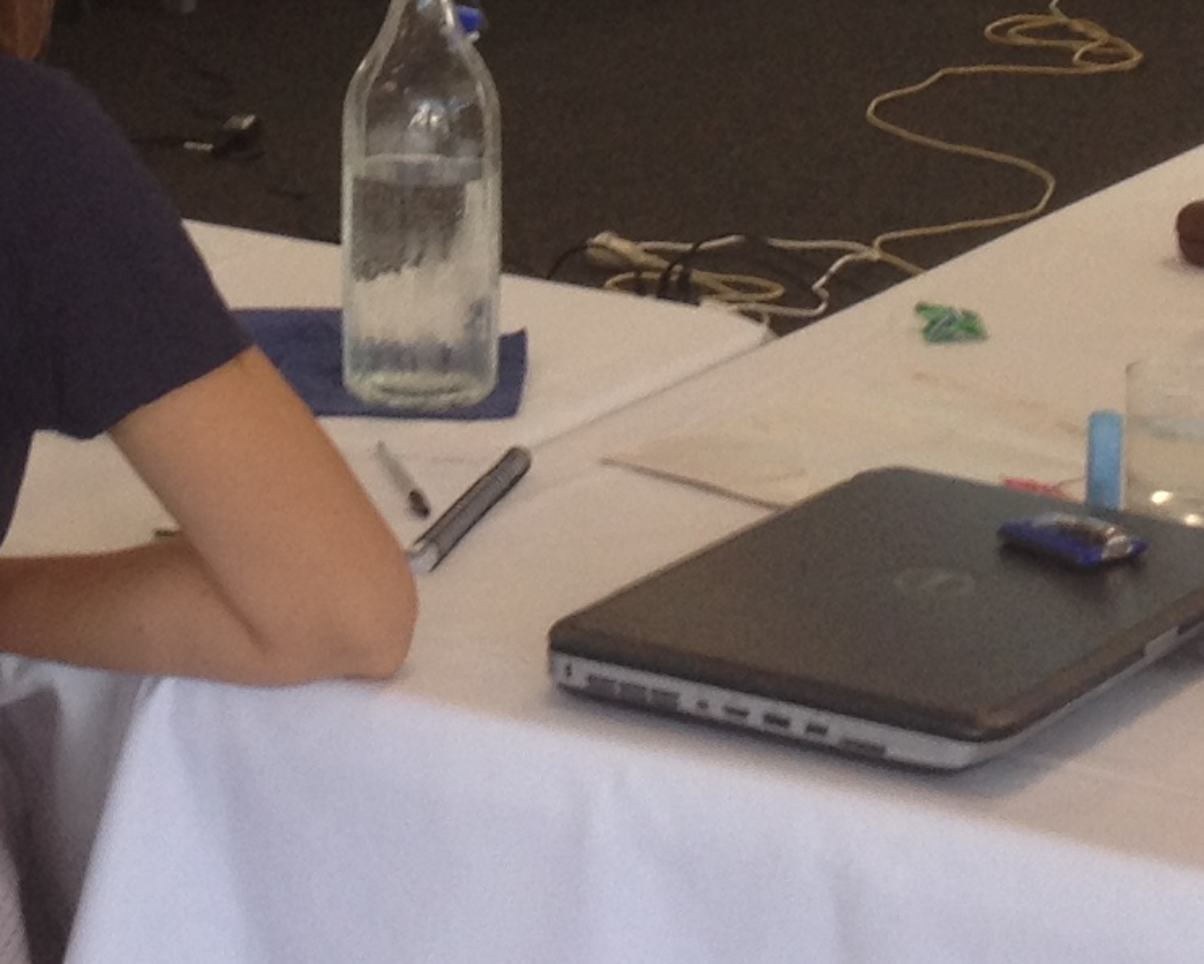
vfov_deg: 10.0
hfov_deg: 12.8
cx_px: 387
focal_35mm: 150
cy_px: -494
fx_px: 5347
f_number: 2.4
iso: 64
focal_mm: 4.28
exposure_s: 1/24
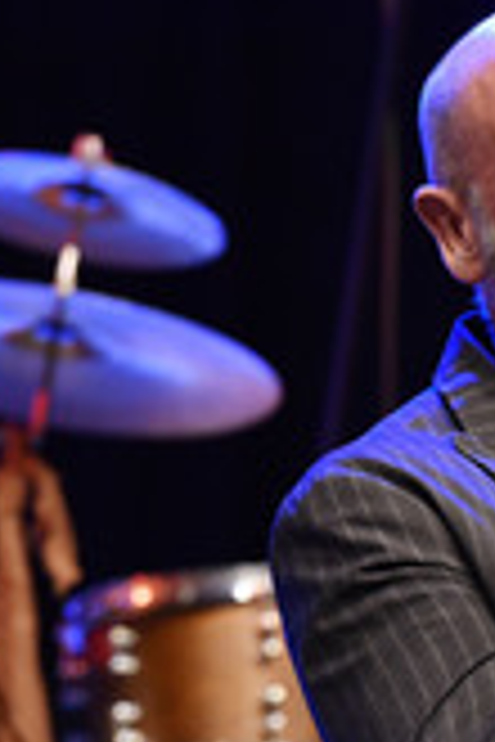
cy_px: 558
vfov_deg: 3.8
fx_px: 11281
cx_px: 659
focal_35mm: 547
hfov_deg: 2.5
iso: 2500
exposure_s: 1/160
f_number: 4.5
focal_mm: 200
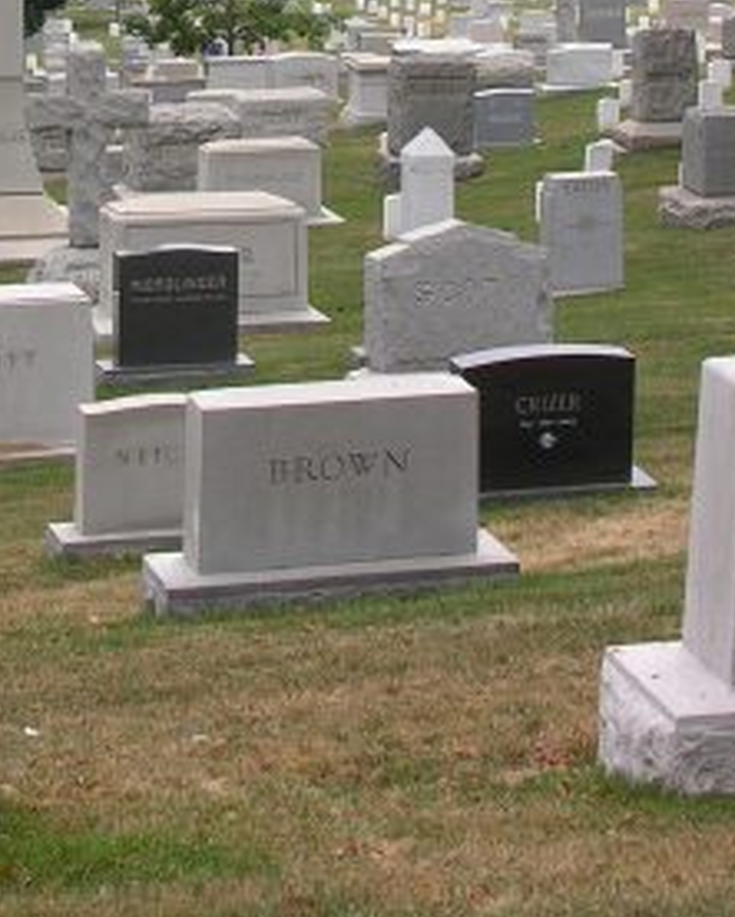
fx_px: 3259
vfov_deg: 15.8
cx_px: 136
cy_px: 48
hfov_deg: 12.8
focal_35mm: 120
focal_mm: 11
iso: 50
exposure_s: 1/130
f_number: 5.2
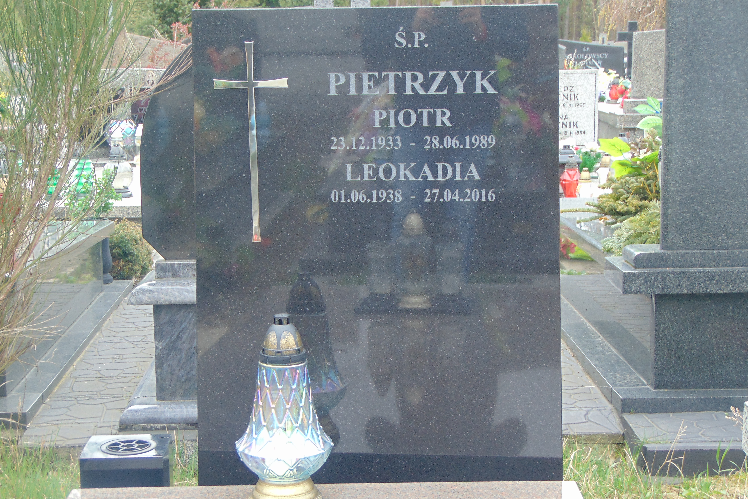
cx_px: 374
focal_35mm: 74
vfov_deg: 18.4
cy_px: 274
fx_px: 1537
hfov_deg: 27.3
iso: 80
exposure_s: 1/60
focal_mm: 12.8
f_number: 3.7
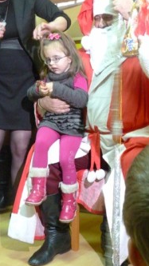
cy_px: 113
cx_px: 87
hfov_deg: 23.4
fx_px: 359
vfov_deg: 40.5
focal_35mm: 51
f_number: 3.1
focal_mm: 7.1
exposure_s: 1/13
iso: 800
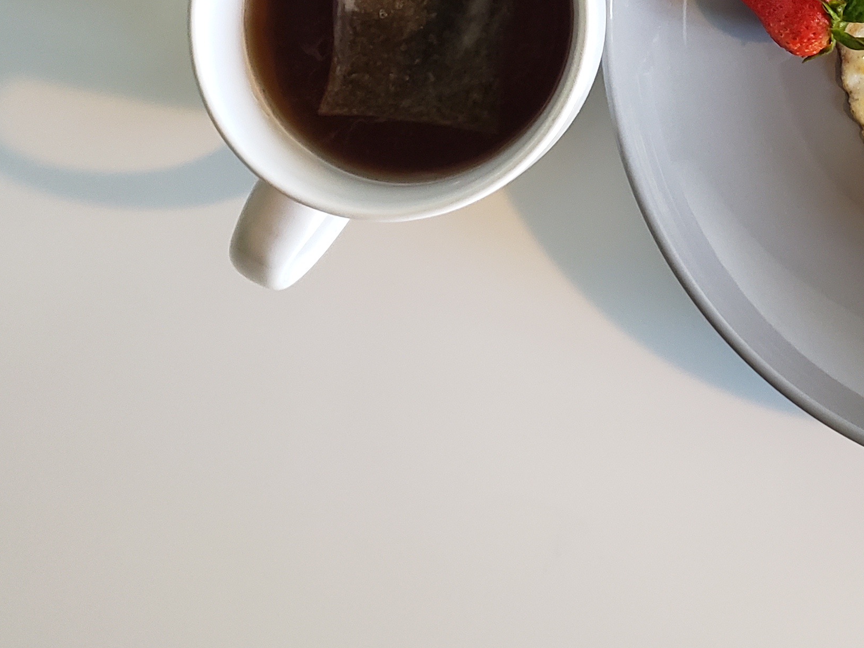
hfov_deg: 29.2
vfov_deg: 21.8
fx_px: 1598
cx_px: 753
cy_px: -50
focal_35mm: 64
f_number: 1.5
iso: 250
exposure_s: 1/60
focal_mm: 4.3
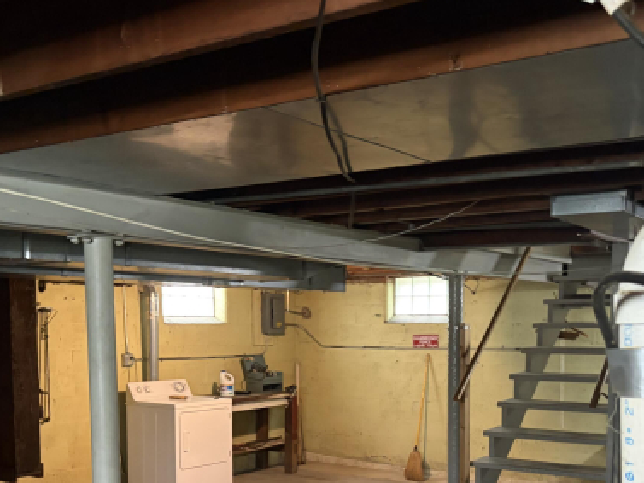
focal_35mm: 46
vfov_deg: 30.7
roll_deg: +0.8
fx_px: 856
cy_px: 389
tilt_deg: -6.5
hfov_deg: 41.2
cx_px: 329
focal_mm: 5.96
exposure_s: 1/30
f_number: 1.6
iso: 500
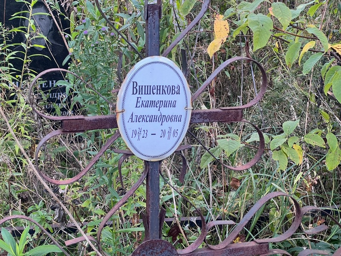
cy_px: 128
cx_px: 170
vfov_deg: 19.1
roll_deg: -0.7
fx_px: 759
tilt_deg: -19.6
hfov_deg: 25.3
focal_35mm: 77
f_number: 2.8
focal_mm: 9
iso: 80
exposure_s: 1/99
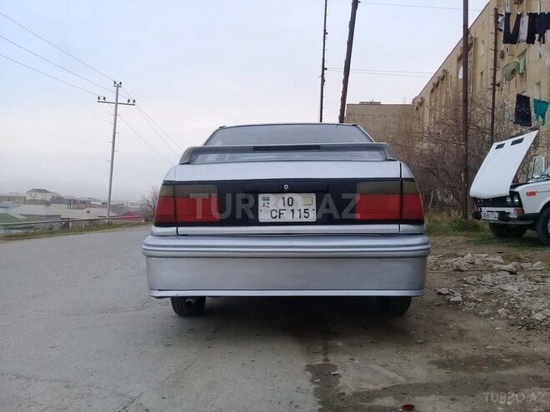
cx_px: 275
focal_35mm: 31
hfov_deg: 58.4
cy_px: 206
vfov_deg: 45.4
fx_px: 493
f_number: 2.2
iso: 80
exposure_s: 1/100
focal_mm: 3.3
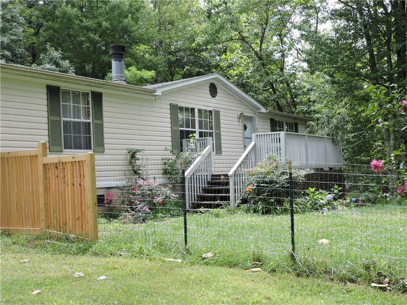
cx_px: 204
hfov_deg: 40.4
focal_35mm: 47
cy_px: 152
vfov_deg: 30.9
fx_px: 553
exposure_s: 1/250
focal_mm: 8.4
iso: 100
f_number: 3.5
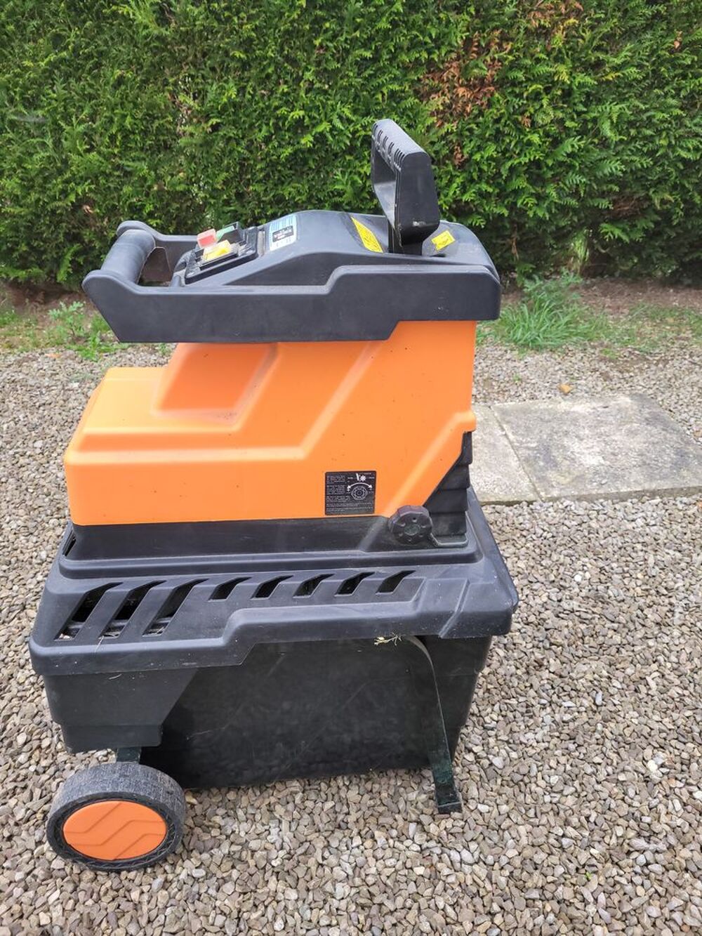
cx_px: 351
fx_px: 703
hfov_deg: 53.1
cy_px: 468
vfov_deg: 67.3
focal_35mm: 26
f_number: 1.8
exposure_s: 1/100
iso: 80
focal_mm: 5.4
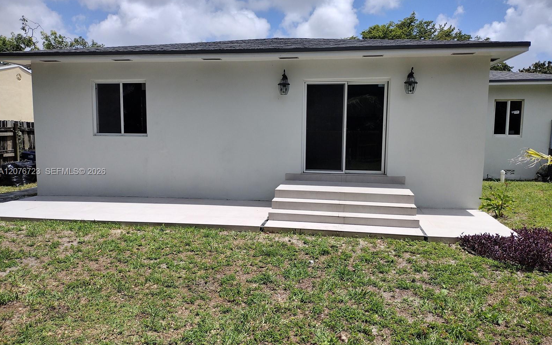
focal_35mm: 29
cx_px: 277
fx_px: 436
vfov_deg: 43.2
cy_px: 172
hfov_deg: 64.6
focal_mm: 4.71
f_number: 1.7
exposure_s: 1/3399
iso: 100
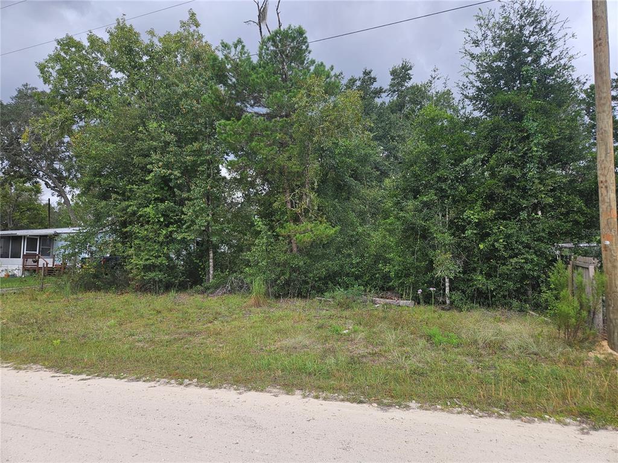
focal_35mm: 23
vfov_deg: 58.9
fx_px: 411
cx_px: 309
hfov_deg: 73.9
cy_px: 232
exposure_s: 1/509
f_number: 1.8
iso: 25
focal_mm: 5.4
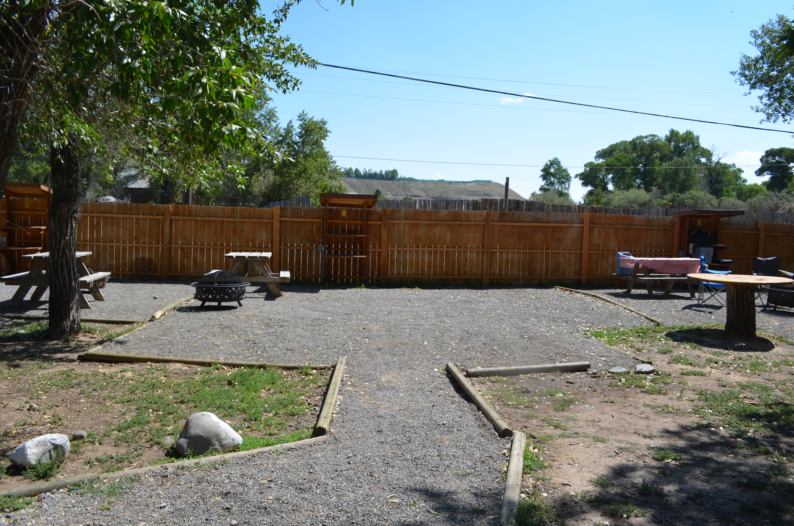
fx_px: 594
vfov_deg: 47.7
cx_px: 397
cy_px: 263
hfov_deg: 67.5
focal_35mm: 27
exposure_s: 1/250
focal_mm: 18
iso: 100
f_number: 8
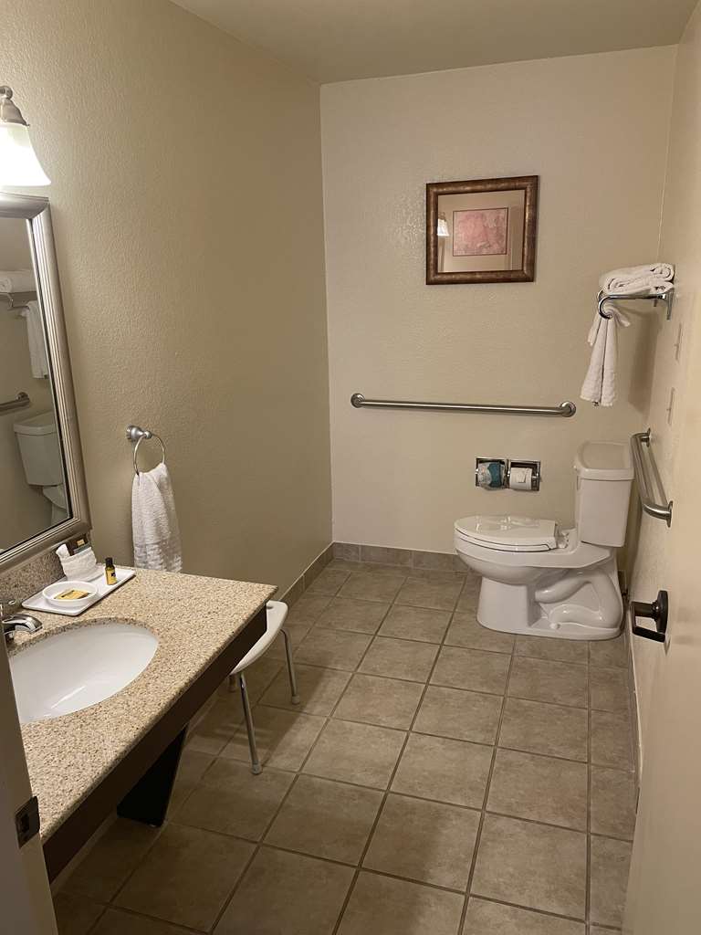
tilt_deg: -16.3
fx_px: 702
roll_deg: +1.3
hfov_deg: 53.1
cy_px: 468
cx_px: 350
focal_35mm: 26
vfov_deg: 67.3
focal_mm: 4.2
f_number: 1.6
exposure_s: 1/60
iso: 125
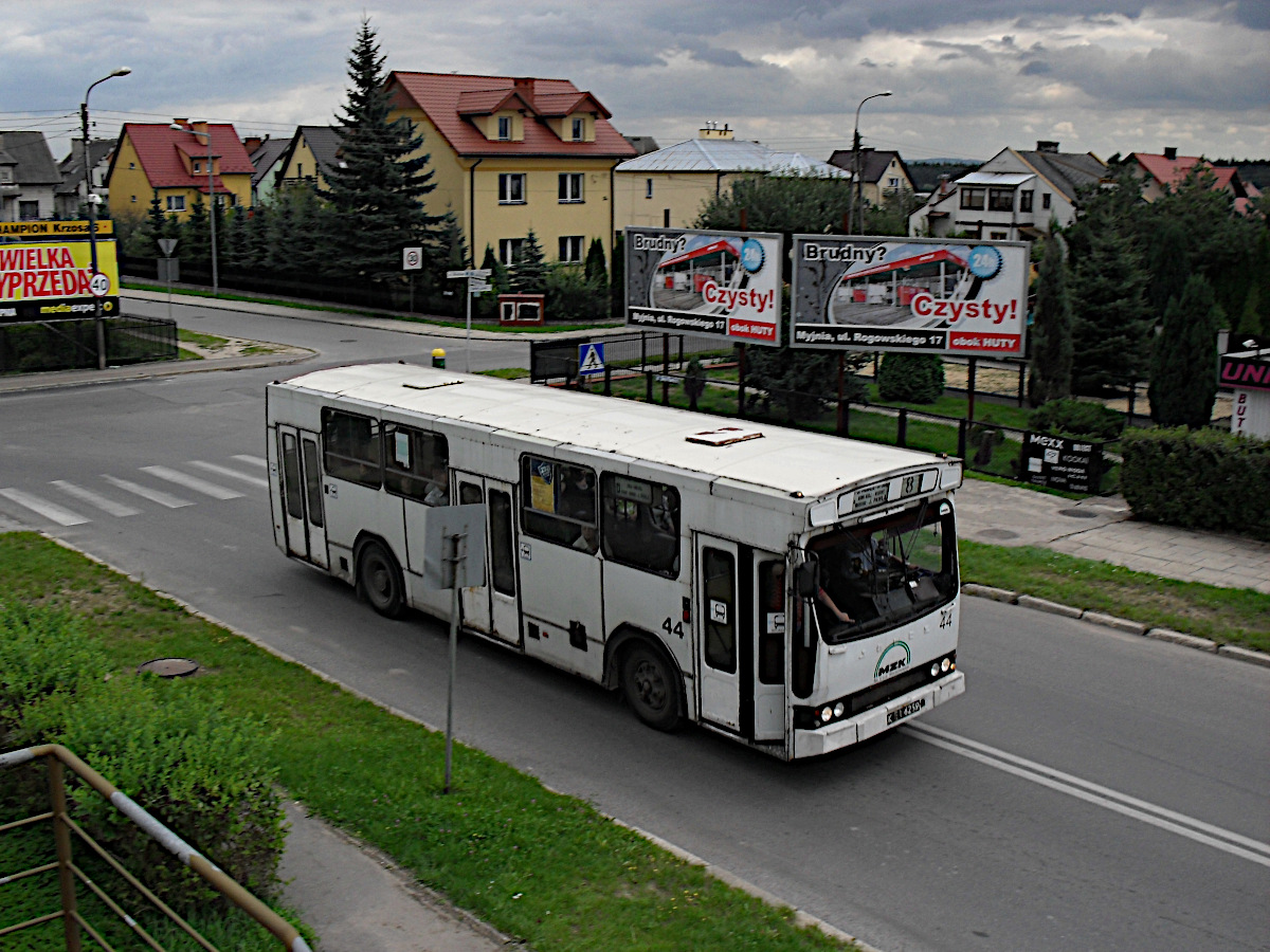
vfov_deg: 37.7
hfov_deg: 49.0
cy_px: 476
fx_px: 1394
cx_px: 635
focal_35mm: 38
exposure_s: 1/125
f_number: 8.3
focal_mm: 6.3
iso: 80
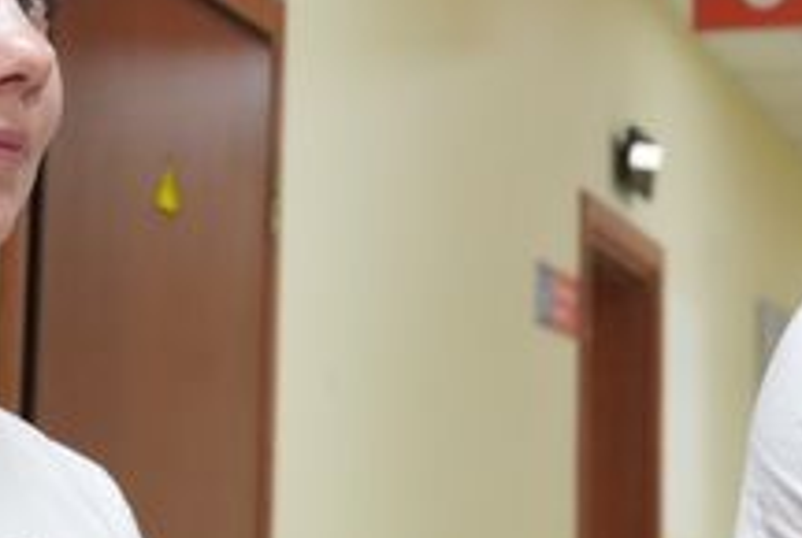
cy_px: 30
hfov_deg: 14.1
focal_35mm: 145
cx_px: 629
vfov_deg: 9.5
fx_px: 3237
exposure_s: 1/200
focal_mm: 45
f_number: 5.6
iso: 5000
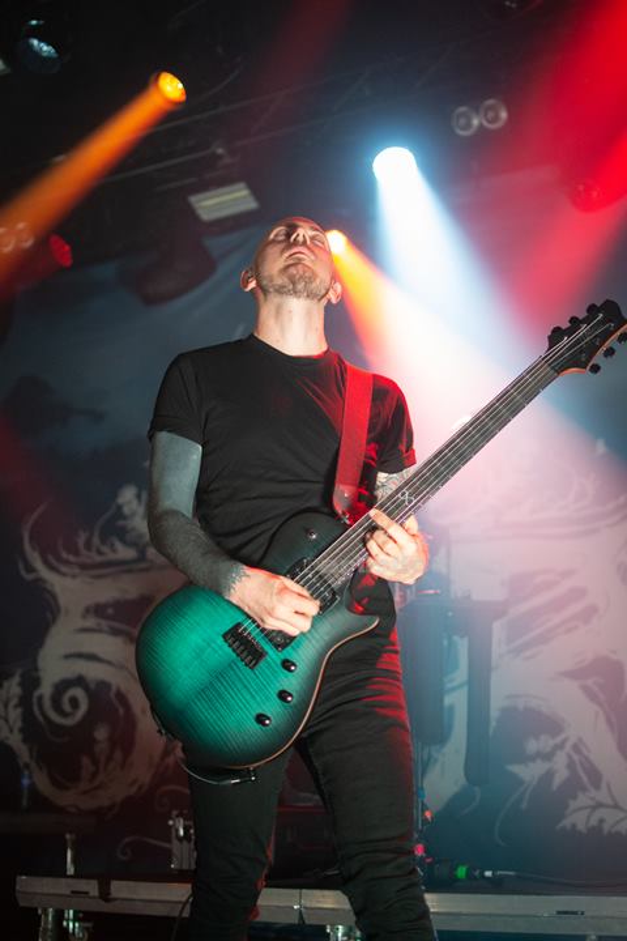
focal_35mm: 52
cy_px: 470
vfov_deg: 37.9
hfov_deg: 25.8
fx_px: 1371
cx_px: 314
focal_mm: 35
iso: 1250
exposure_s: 1/400
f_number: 1.8
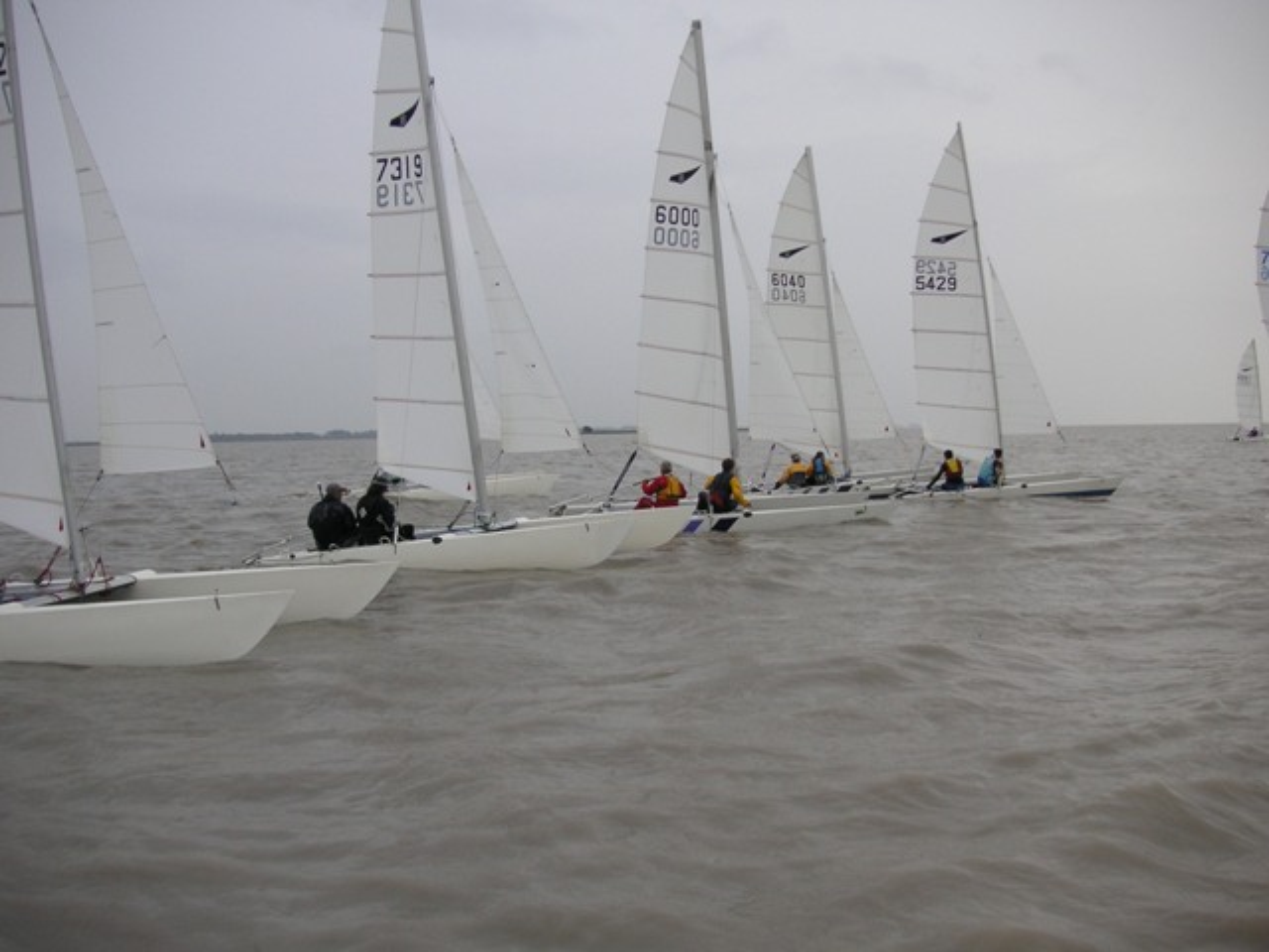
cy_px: 476
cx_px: 634
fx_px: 1356
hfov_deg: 50.1
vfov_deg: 38.7
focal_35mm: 37
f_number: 2.8
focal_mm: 6.1
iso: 50
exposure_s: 1/180
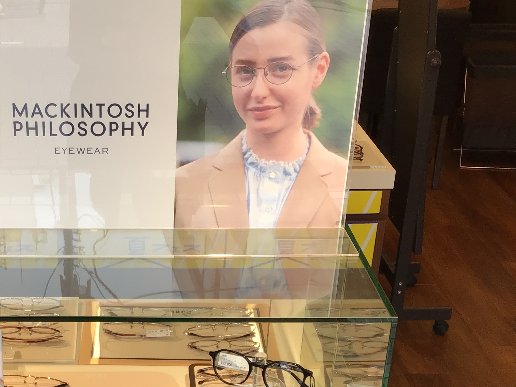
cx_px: 112
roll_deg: -0.9
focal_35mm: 67
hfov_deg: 28.4
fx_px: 999
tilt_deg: -30.1
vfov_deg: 21.1
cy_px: 400
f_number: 2.4
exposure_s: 1/143
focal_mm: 3.3
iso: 25
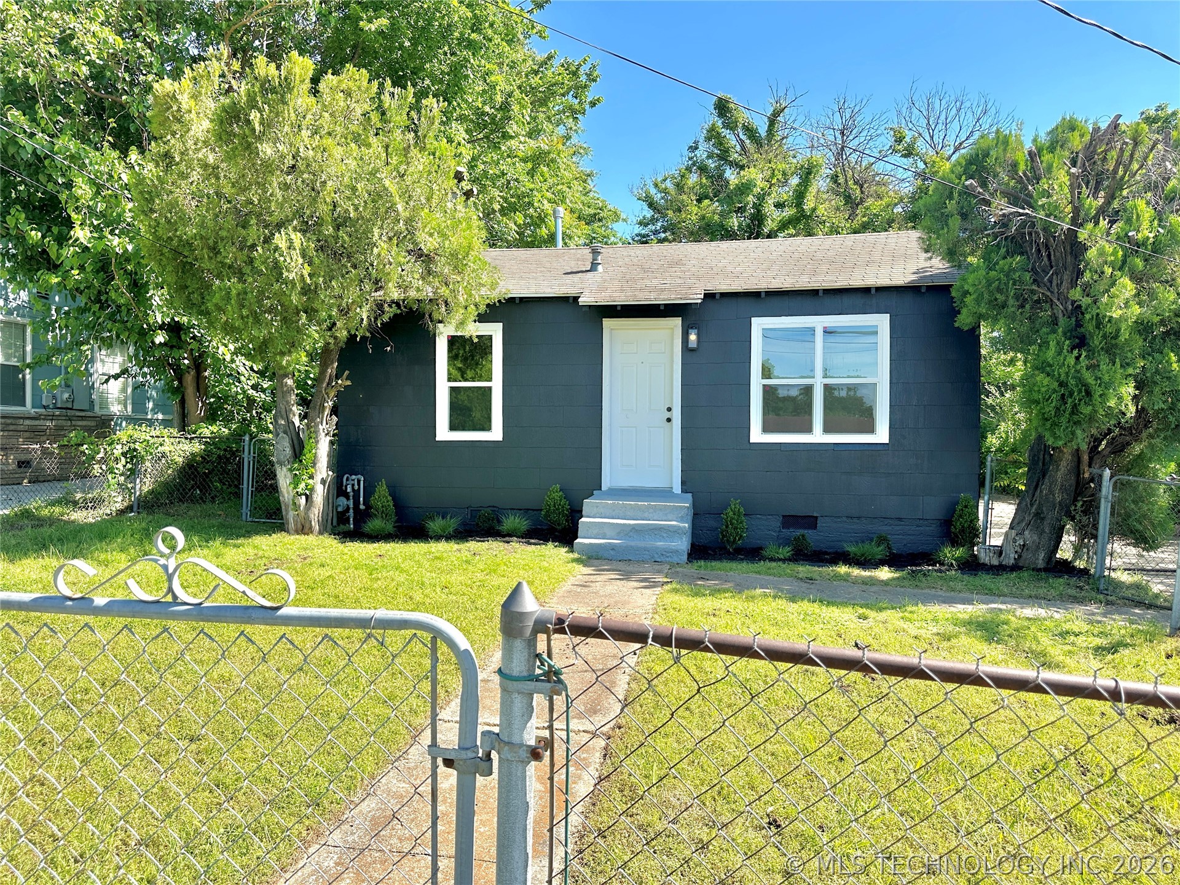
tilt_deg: +0.6
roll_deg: +0.3
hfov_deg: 71.6
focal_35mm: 24
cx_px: 590
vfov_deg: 56.8
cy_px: 442
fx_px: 818
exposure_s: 1/1751
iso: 80
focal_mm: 6.86
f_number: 1.78
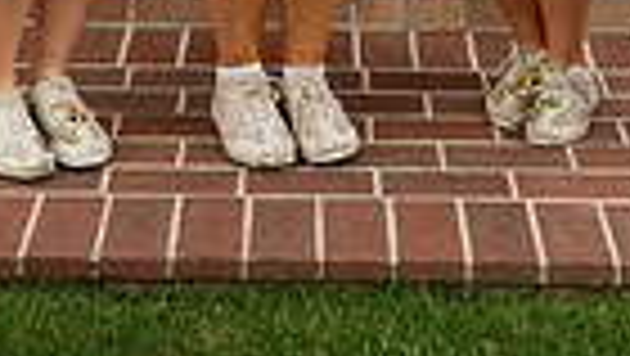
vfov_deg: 8.9
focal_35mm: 118
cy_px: -604
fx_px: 1973
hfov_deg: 18.1
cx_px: 331
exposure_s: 1/160
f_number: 5
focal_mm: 35
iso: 400
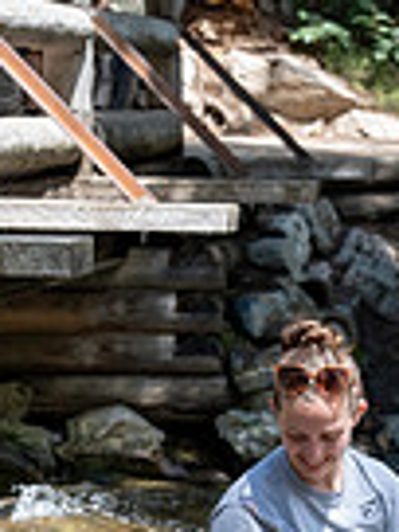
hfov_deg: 6.7
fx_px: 3412
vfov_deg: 8.9
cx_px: 379
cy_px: 270
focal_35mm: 222
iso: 500
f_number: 7.1
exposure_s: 1/400
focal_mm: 70
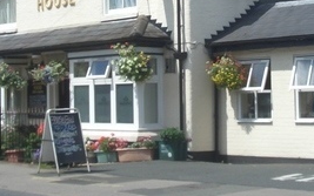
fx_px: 890
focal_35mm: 104
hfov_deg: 20.0
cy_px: 1
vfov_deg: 12.4
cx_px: 205
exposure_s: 1/500
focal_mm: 6.8
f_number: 4.6
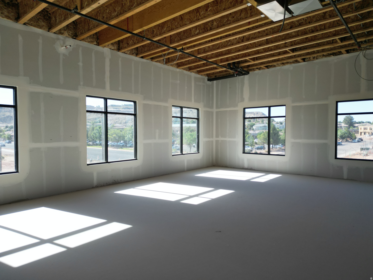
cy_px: 140
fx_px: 259
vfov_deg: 56.8
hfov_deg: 71.6
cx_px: 186
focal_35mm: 24
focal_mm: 6.72
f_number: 1.7
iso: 200
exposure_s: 1/400
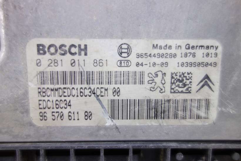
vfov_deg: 46.4
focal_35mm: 28
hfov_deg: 65.5
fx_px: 187
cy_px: 80
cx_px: 120
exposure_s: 1/80
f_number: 1.8
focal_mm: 10.4
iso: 125
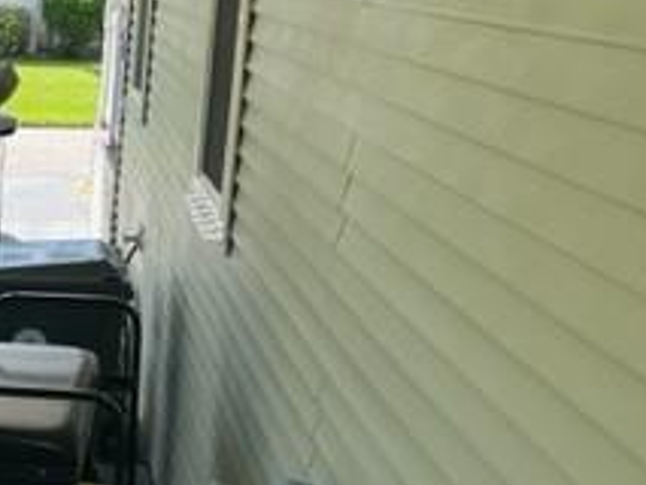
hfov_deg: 22.4
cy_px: 388
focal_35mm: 78
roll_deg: -0.2
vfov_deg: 18.7
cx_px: -197
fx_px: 1456
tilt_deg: -16.6
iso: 50
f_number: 1.5
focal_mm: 5.7
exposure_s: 1/1112
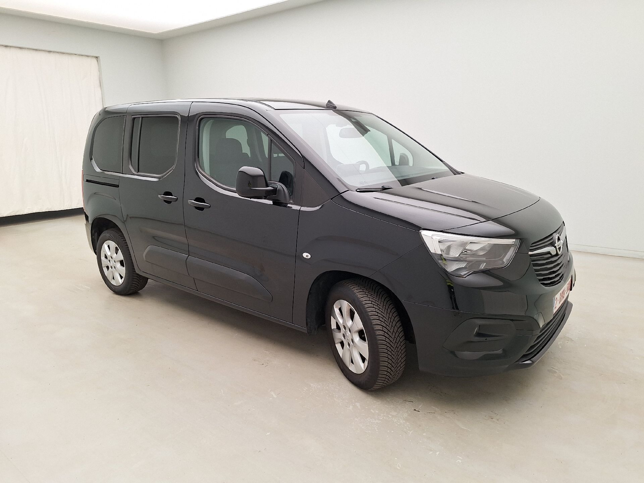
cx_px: 322
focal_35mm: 23
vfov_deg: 58.9
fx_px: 428
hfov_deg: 73.9
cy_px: 242
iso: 50
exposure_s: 1/100
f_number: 1.8
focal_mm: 5.54
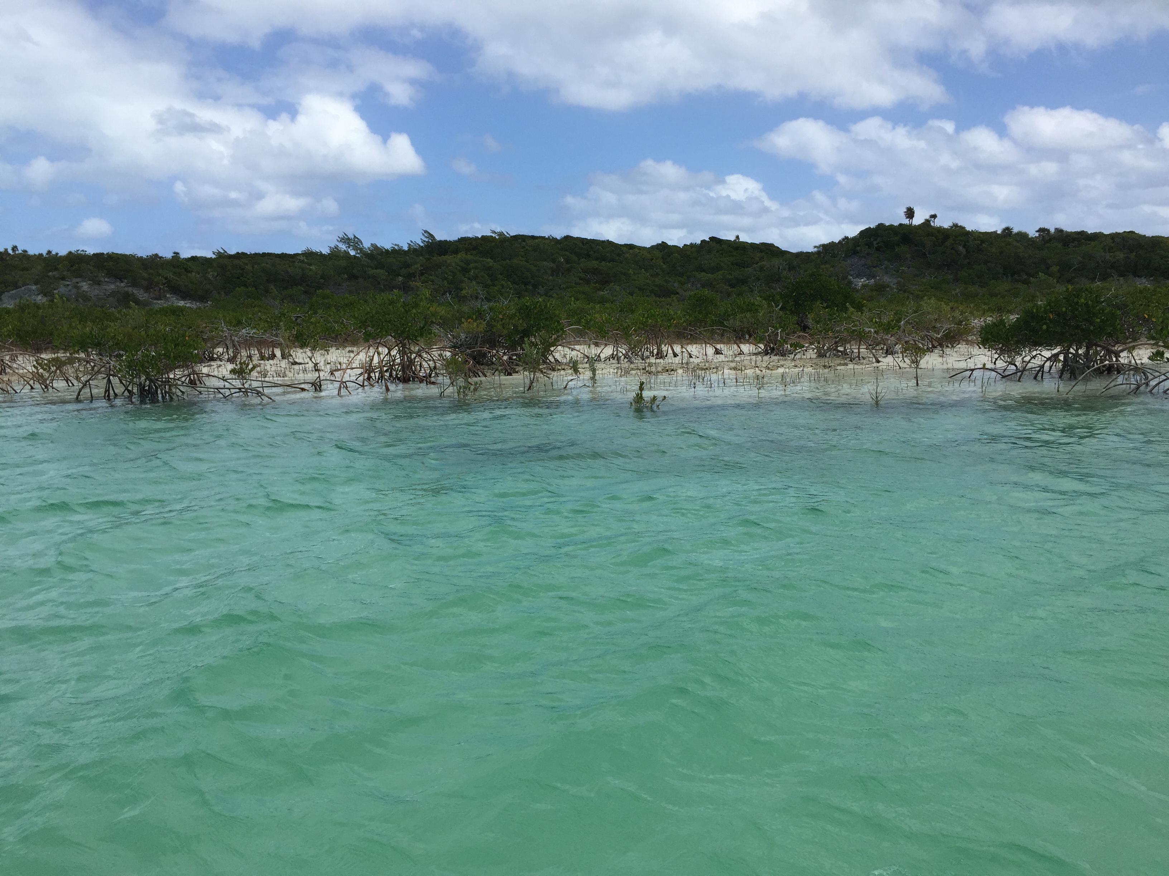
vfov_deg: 48.2
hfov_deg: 61.7
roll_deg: +0.6
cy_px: 438
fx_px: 979
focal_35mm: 29
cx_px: 584
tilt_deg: -5.6
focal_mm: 4.15
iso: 32
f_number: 2.2
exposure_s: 1/3300
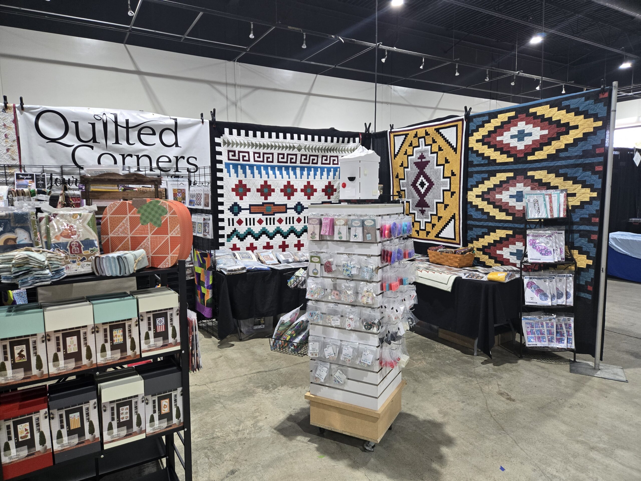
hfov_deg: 73.9
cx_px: 320
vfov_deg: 58.9
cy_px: 240
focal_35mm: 23
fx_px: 426
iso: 250
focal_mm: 5.4
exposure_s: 1/120
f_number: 1.8
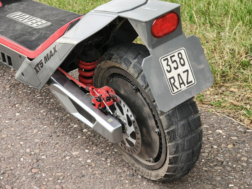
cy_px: 94
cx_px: 126
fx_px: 510
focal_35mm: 70
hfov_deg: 27.8
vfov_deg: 21.0
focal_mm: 13.3
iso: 125
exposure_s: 1/100
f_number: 2.6
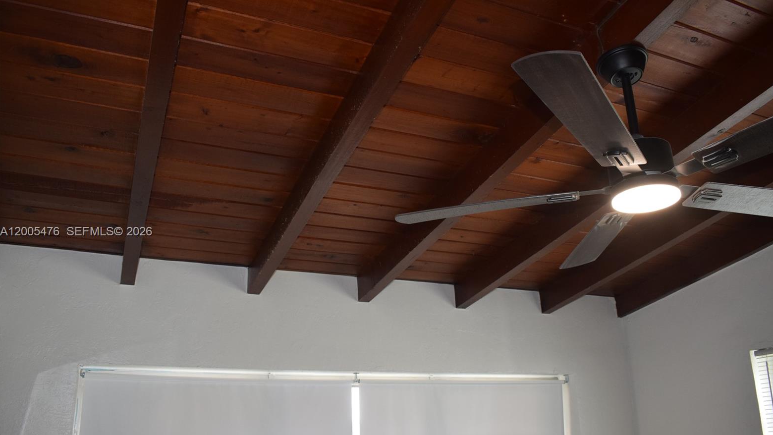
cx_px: 394
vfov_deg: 40.2
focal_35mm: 29
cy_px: 232
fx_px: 594
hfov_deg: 66.1
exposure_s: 1/125
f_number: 5.6
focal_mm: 18
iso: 720
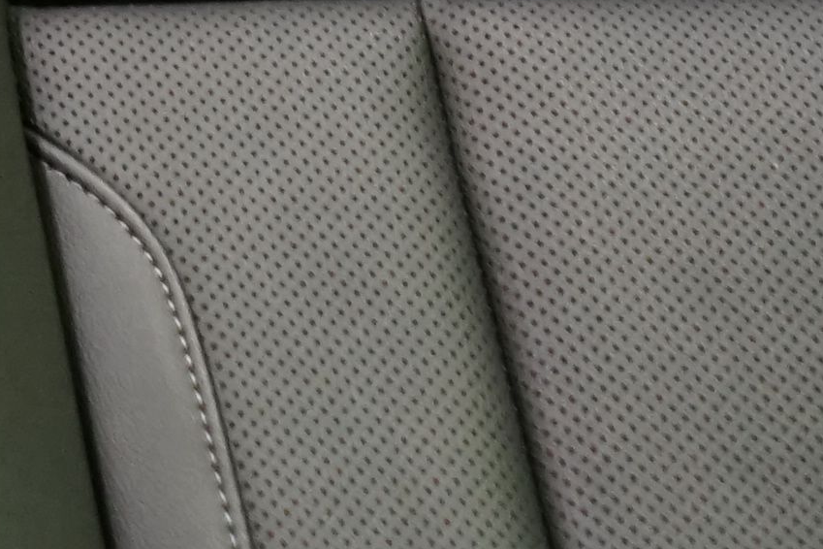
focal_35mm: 205
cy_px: -1235
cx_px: -1042
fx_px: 4686
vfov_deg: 6.1
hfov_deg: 9.2
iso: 2000
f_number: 4
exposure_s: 1/20
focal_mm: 29
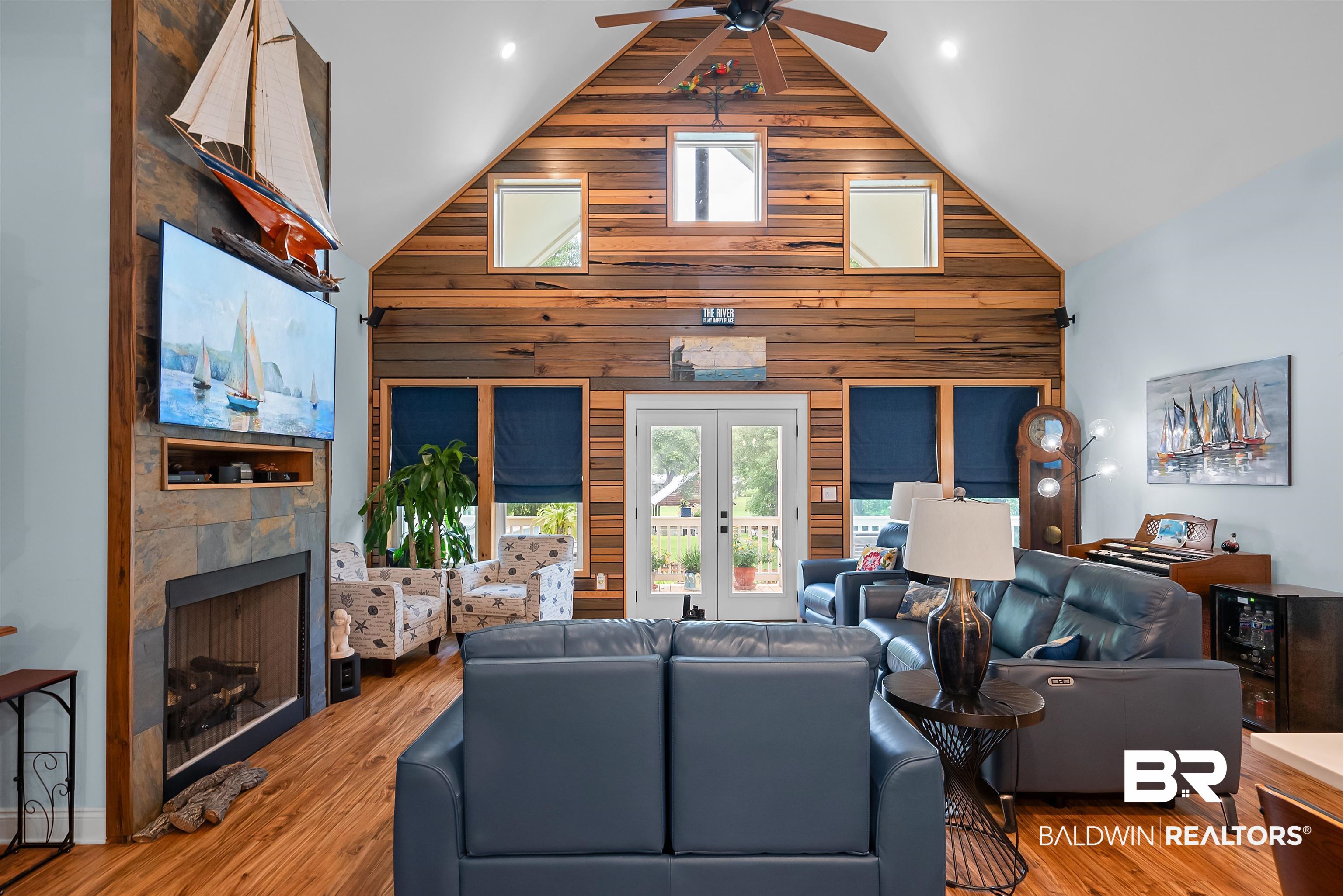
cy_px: 448
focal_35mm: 17
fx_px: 634
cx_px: 672
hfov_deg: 93.3
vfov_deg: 70.5
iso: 640
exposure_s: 1/3
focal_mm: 17
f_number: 9
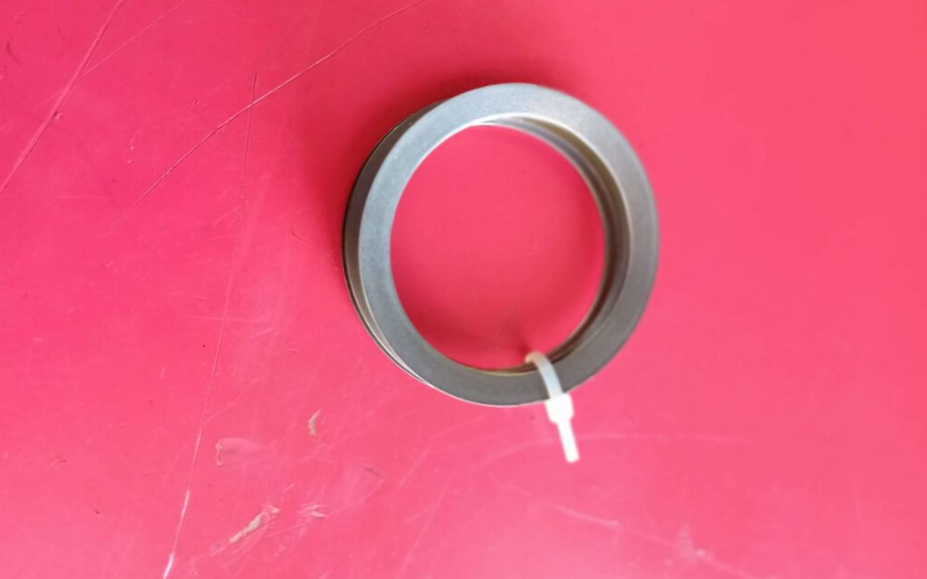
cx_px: 464
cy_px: 248
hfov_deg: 62.9
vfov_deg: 41.7
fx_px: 758
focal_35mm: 30
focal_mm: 3.38
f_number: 2.8
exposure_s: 1/25
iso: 640
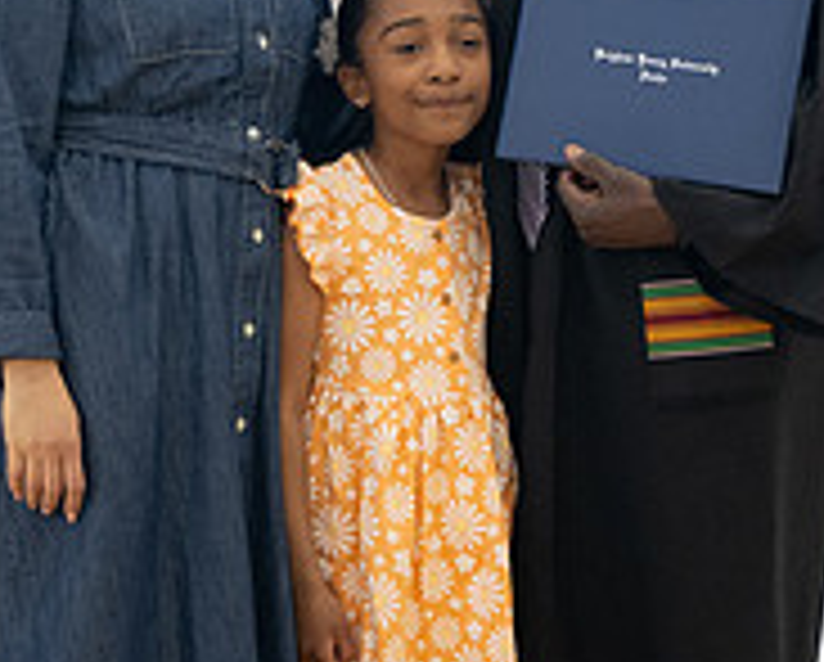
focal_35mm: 290
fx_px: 7084
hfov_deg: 6.7
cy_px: -95
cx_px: 522
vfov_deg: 5.3
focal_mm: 87
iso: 1600
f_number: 2.8
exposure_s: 1/200
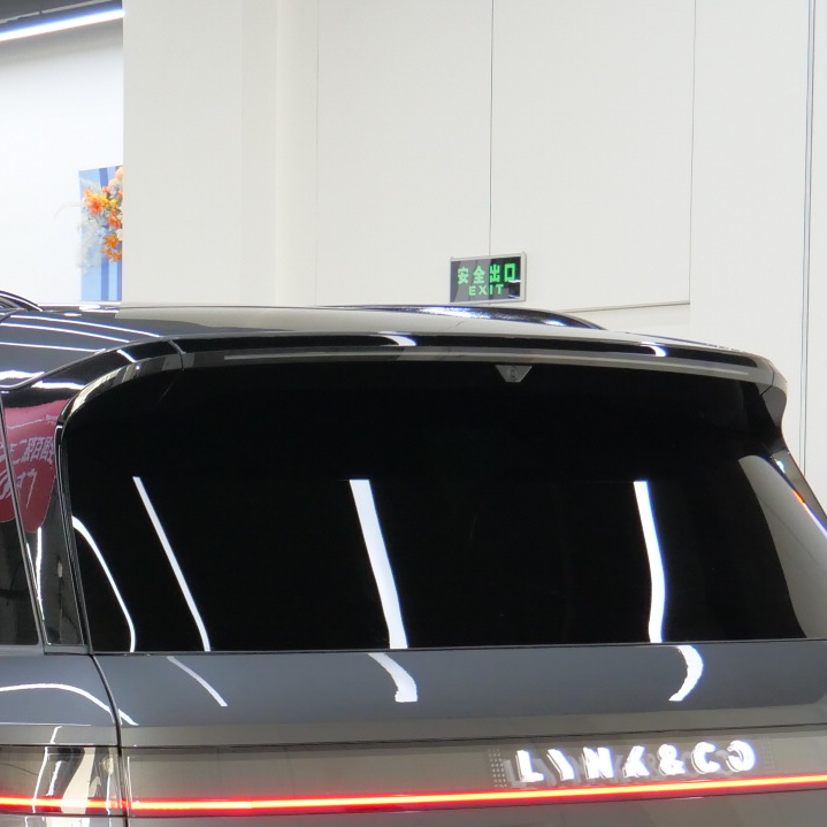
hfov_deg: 13.3
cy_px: 826
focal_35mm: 129
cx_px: -70
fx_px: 3487
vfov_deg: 13.3
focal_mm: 20
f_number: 4.1
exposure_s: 1/15
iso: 800
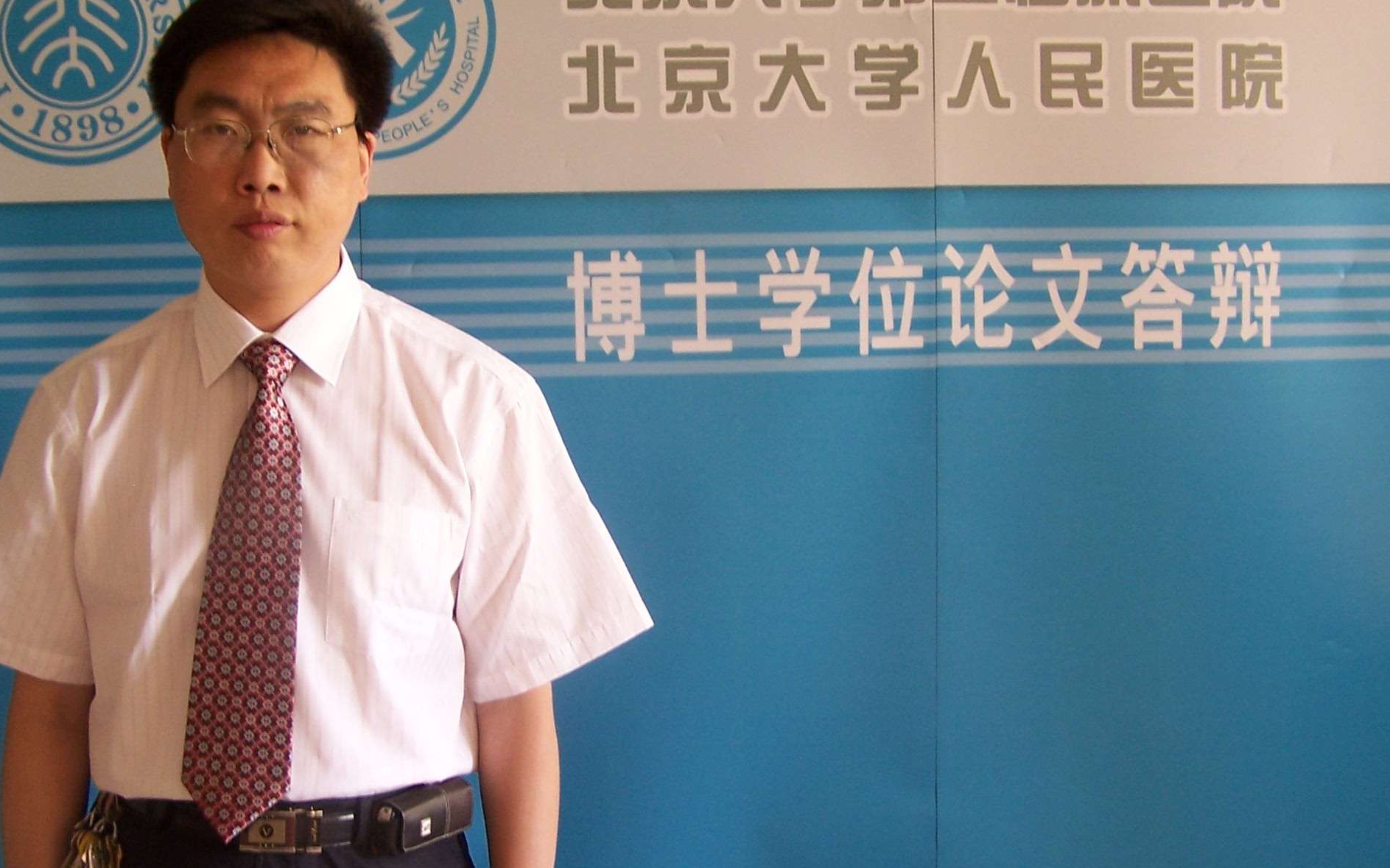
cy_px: 450
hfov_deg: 36.9
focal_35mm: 55
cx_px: 635
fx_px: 2083
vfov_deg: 23.5
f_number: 2.8
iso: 80
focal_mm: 6.3
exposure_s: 1/8
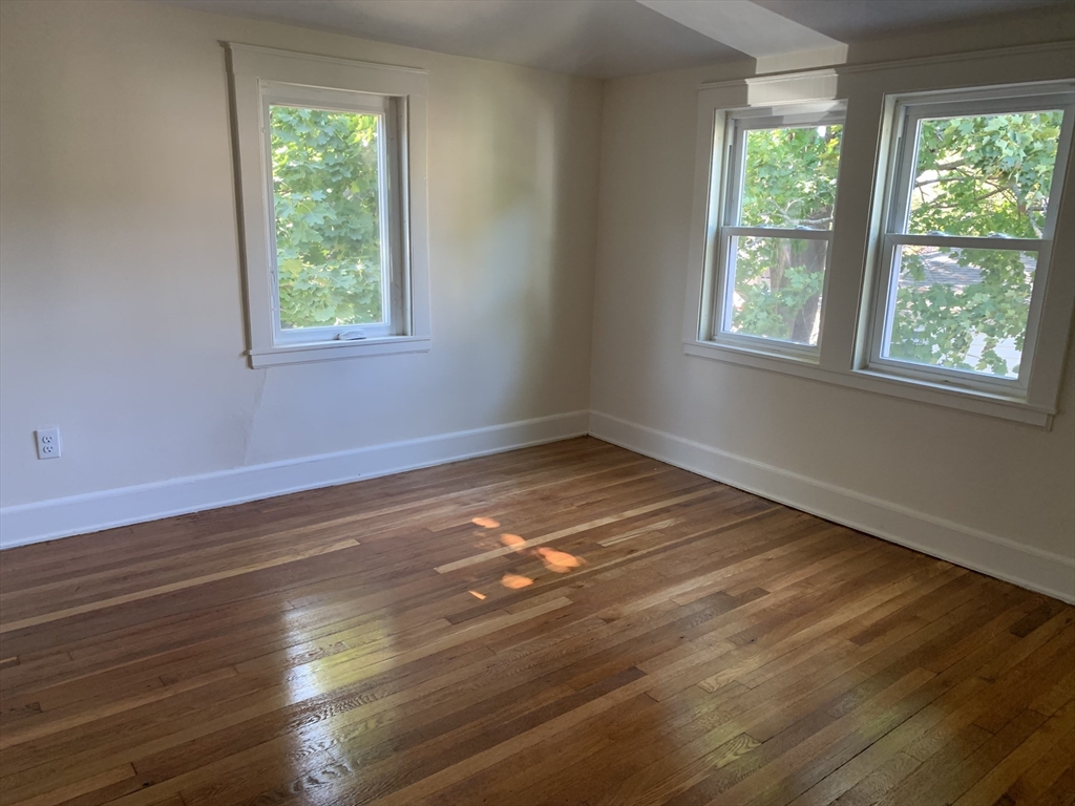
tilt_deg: -14.1
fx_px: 807
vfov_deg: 53.1
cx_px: 538
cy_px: 403
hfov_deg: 67.3
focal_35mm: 26
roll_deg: -1.9
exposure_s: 1/60
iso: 160
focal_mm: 4.25
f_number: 1.8
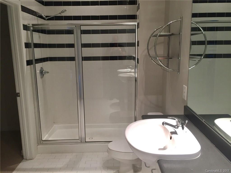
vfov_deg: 48.2
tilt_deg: -10.6
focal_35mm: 29
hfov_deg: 61.7
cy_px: 86
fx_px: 194
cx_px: 116
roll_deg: +0.0
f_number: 2.2
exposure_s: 1/30
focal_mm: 4.15
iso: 32
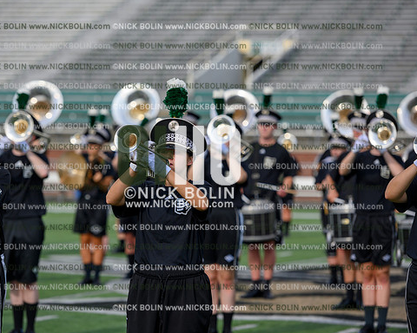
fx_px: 2382
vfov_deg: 8.0
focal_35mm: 193
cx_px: 179
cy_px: 167
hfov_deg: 10.0
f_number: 4
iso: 100
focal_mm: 170
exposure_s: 1/1600
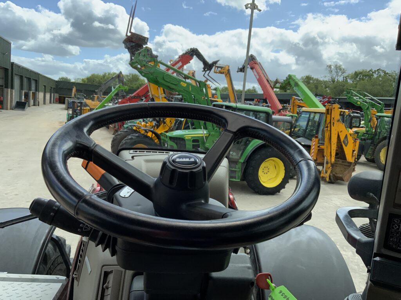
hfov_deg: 61.7
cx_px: 200
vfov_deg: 48.2
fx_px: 336
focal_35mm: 29
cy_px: 150
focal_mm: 3
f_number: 1.8
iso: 16
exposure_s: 1/978
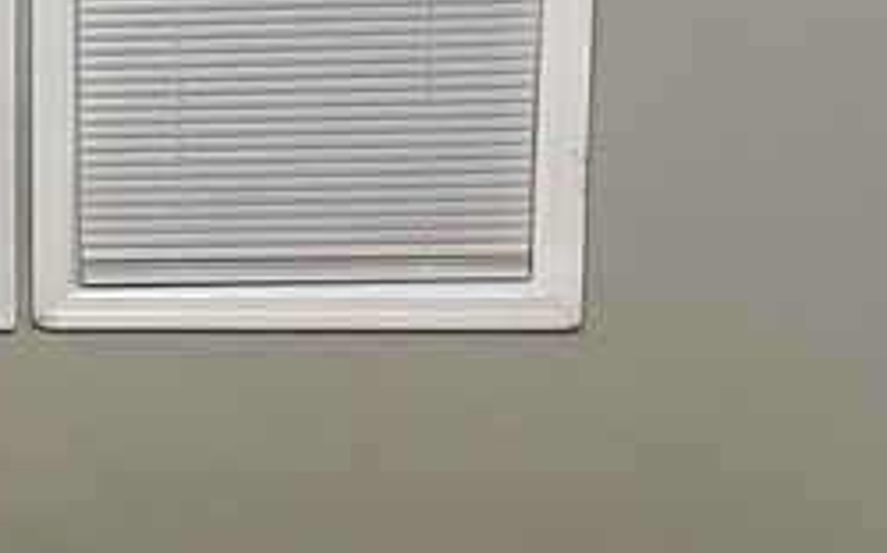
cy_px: 188
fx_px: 2730
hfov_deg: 16.9
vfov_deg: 11.6
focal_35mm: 113
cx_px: -387
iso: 80
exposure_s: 1/60
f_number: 1.6
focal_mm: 4.2
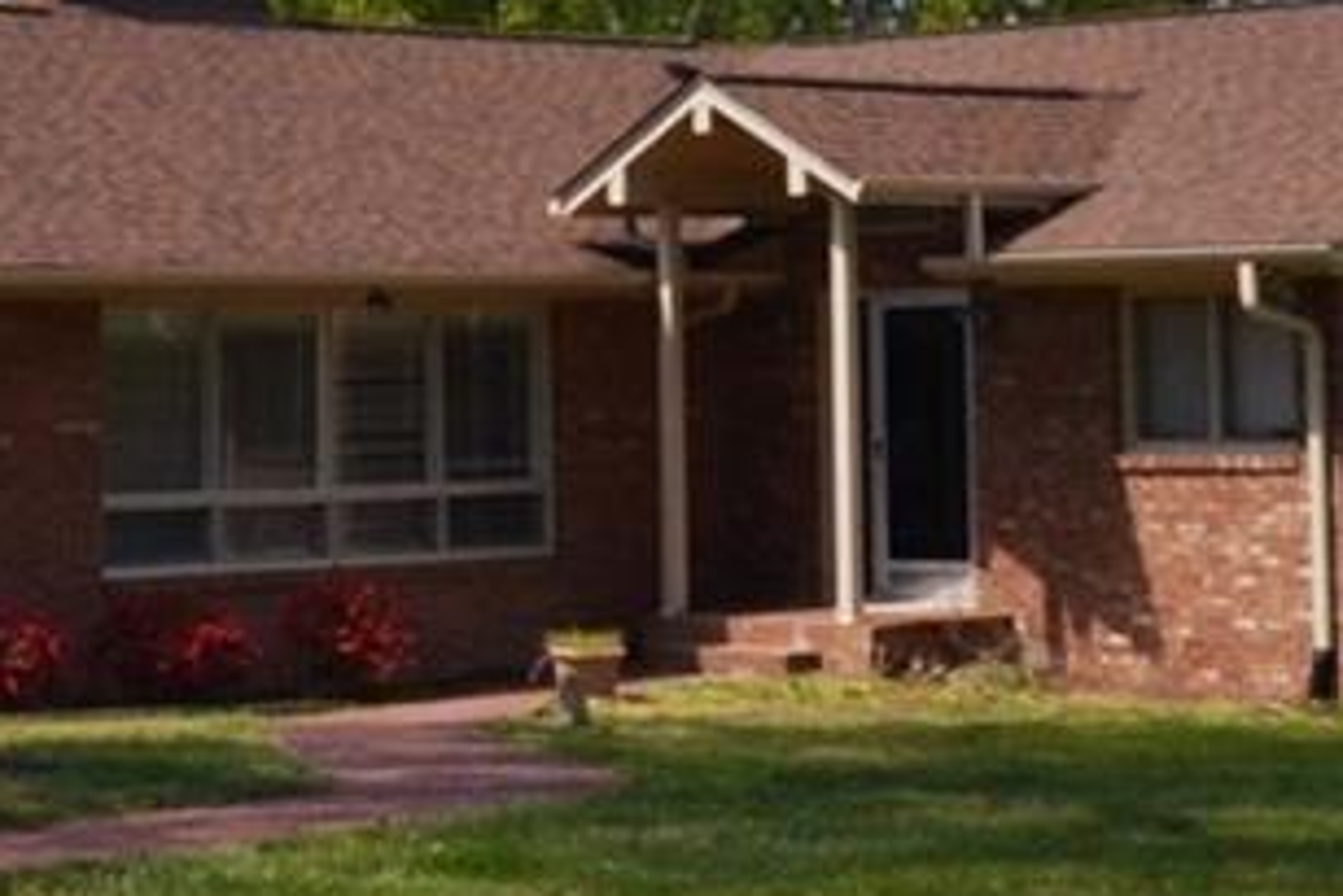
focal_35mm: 120
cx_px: 787
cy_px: -223
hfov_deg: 17.0
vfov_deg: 11.2
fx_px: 4479
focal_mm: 24
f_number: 22
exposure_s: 1/200
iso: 800
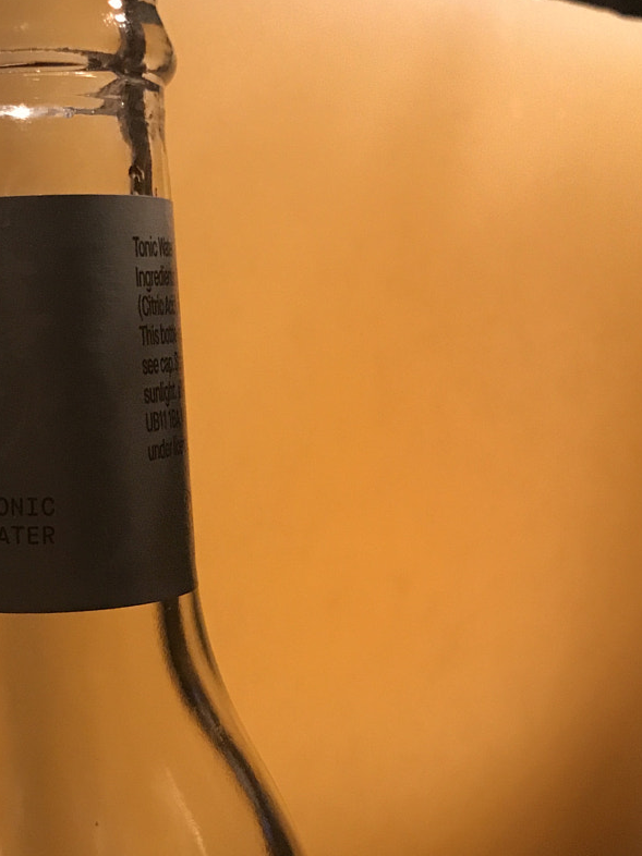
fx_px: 1410
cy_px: 760
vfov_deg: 32.2
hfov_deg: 24.9
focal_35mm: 57
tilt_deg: -16.1
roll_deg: +2.2
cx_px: 72
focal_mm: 3.99
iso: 100
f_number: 1.8
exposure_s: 1/17
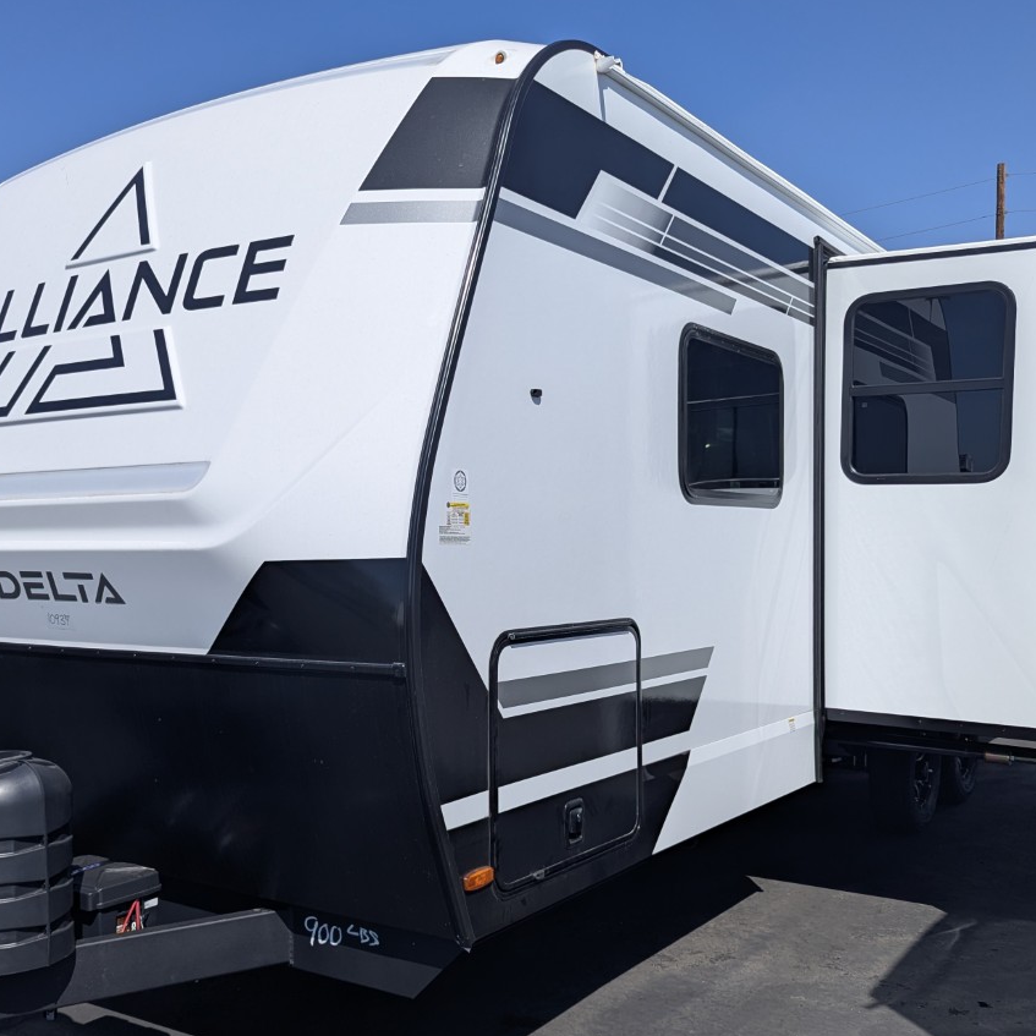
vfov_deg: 47.1
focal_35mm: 35
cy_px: 596
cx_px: 468
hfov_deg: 47.2
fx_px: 1185
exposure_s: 1/3906
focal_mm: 6.81
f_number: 1.85
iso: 49
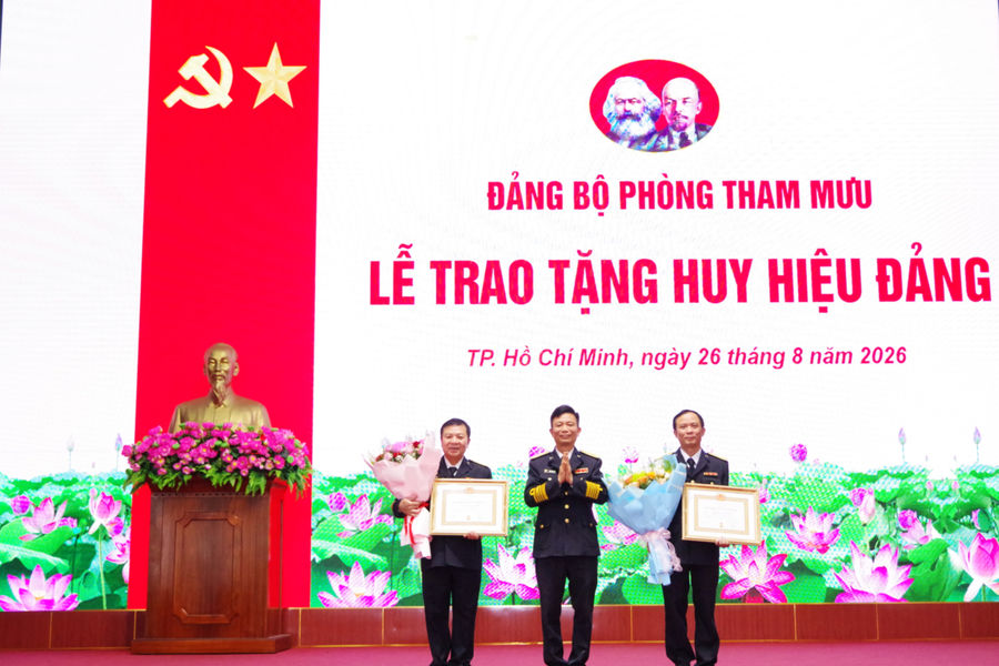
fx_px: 999
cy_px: 333
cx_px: 500
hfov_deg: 53.1
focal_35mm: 36
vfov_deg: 36.9
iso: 3200
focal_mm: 24
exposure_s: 1/80
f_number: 5
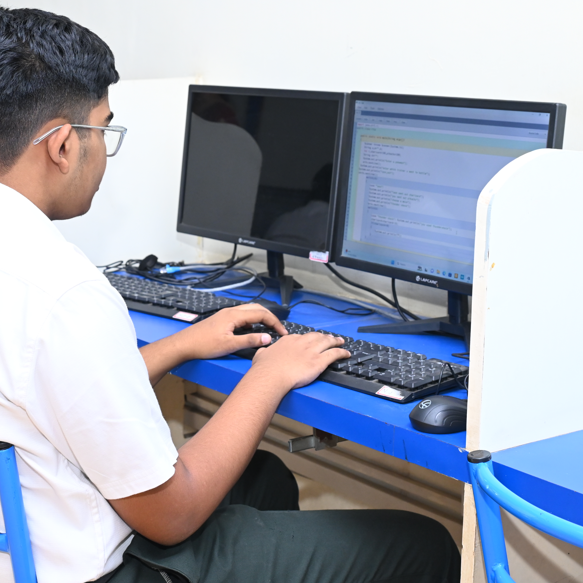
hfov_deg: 25.9
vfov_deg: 26.0
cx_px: 189
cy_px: 232
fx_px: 1258
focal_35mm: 66
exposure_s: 1/160
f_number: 6.3
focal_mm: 42
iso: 1600
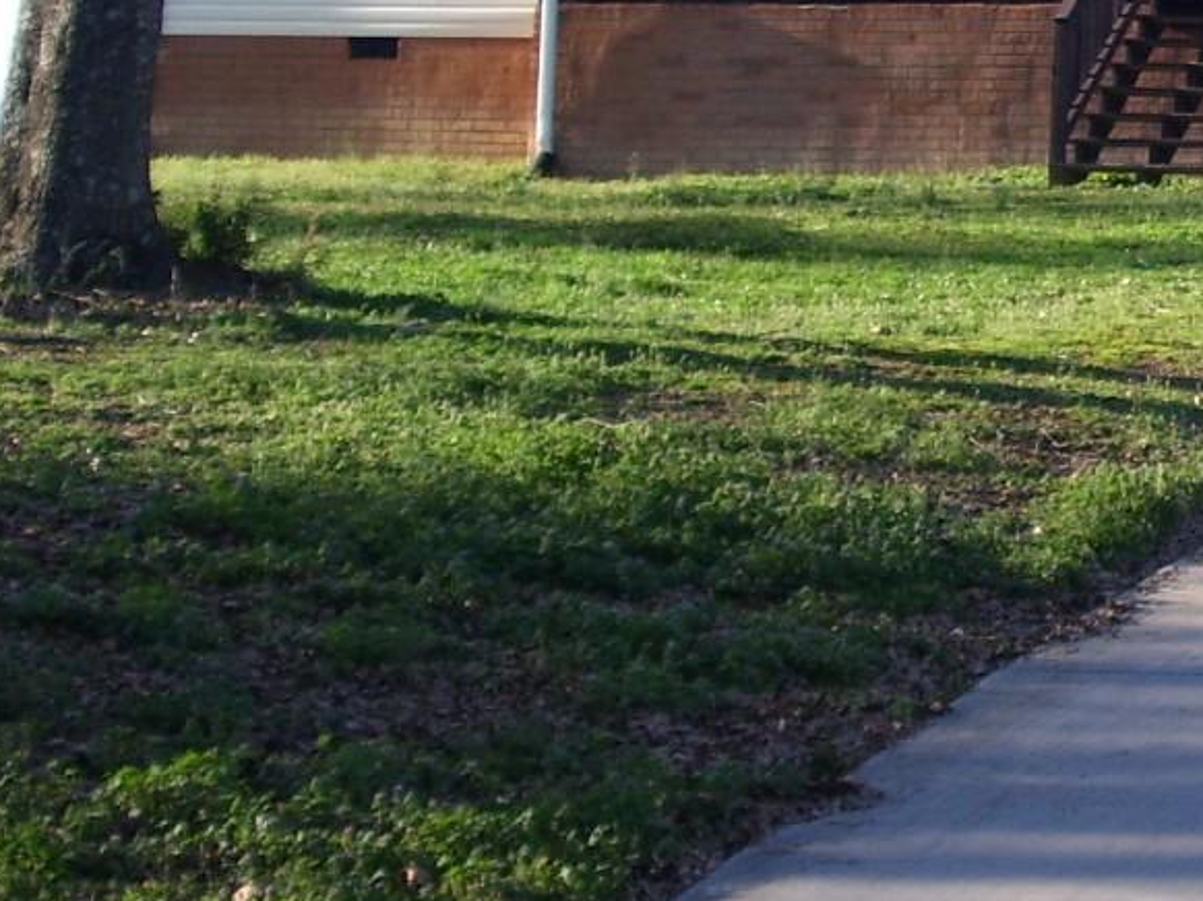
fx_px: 6461
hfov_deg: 10.4
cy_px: 104
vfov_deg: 8.0
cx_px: 1552
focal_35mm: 186
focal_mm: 11.6
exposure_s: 1/250
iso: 80
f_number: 4
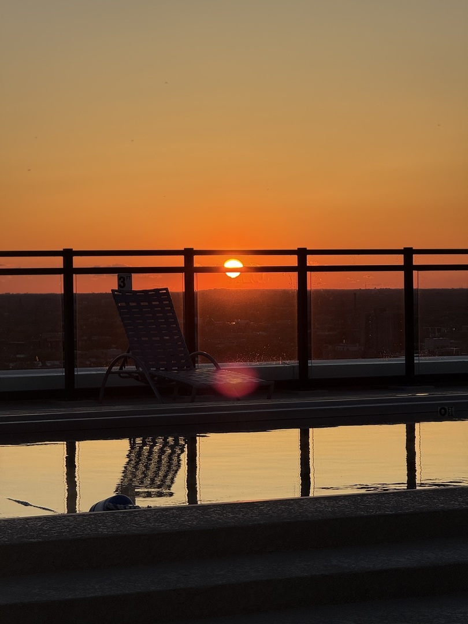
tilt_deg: -1.7
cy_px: 312
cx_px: 234
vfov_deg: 16.4
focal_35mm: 120
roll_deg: +0.2
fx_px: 2163
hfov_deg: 12.3
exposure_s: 1/1271
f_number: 2.8
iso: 64
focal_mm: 15.66
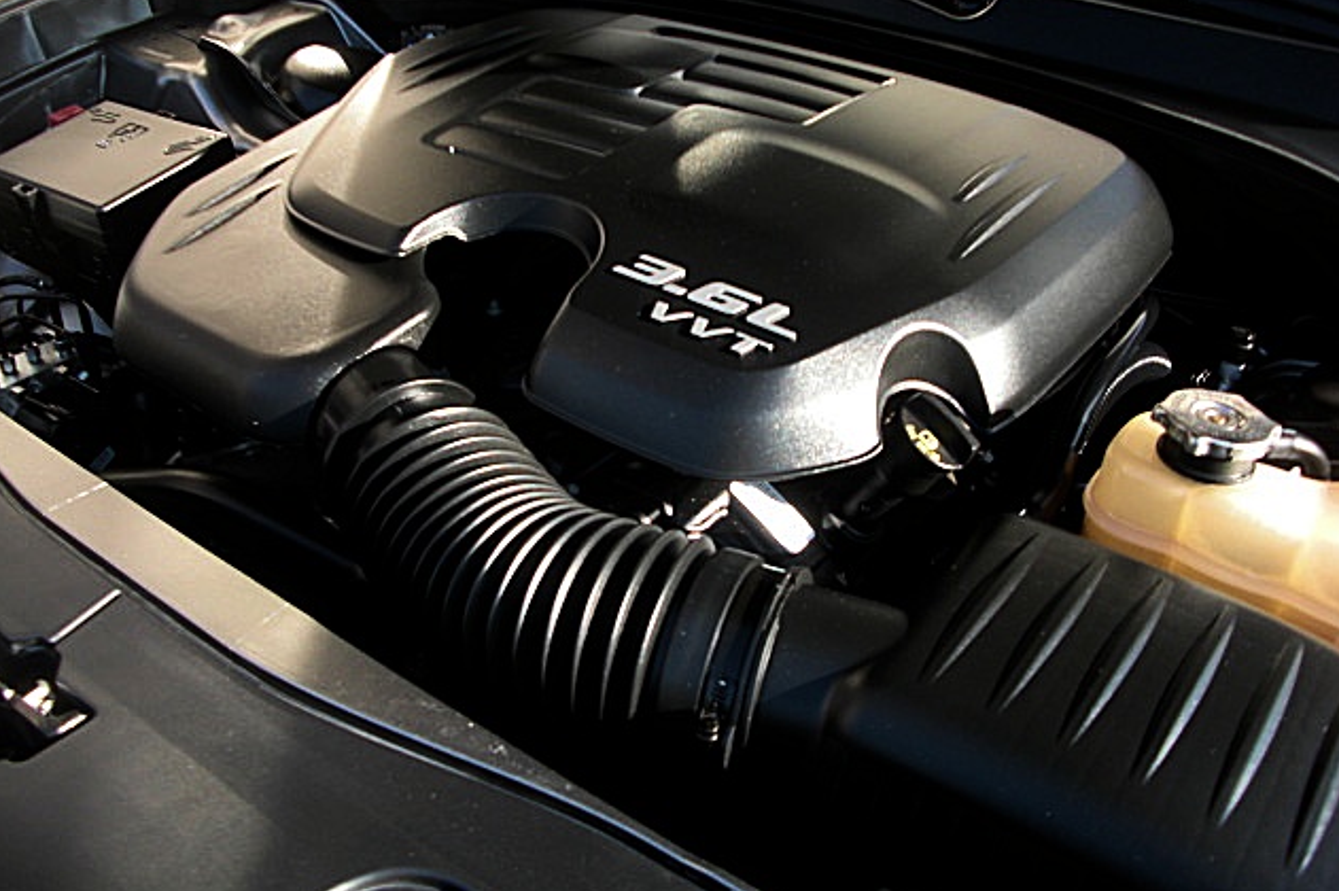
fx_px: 1413
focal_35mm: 38
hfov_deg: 50.7
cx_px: 671
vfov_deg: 35.0
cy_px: 395
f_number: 2.8
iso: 50
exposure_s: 1/160
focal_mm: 6.3
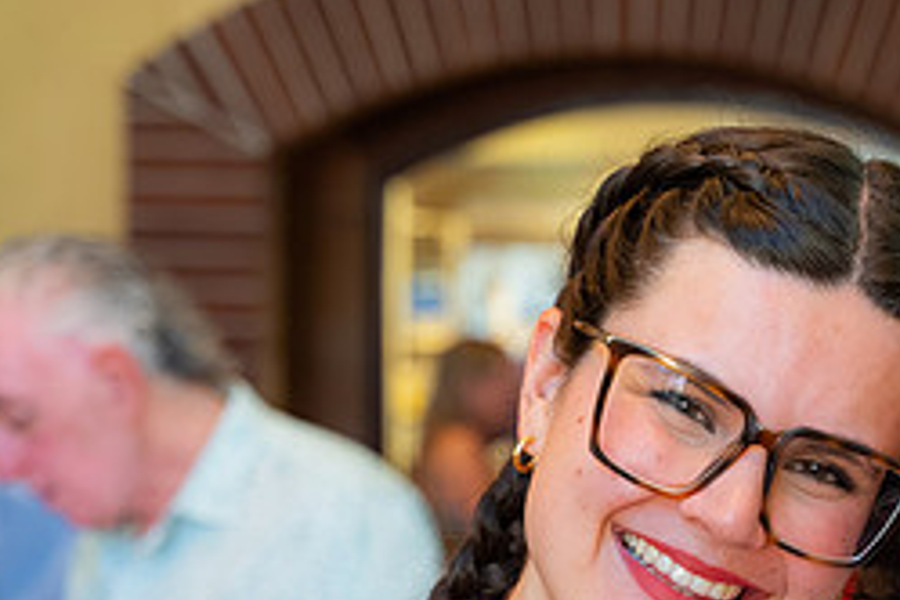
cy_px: 680
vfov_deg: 10.0
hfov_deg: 15.0
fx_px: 3375
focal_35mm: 135
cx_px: 849
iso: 2000
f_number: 4
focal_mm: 58
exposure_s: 1/125
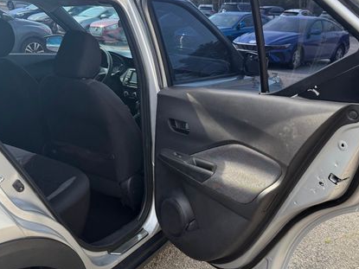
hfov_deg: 50.1
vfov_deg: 38.6
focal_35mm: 37
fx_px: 384
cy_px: 132
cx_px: 169
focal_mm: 6.76
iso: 100
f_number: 1.78
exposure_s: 1/888
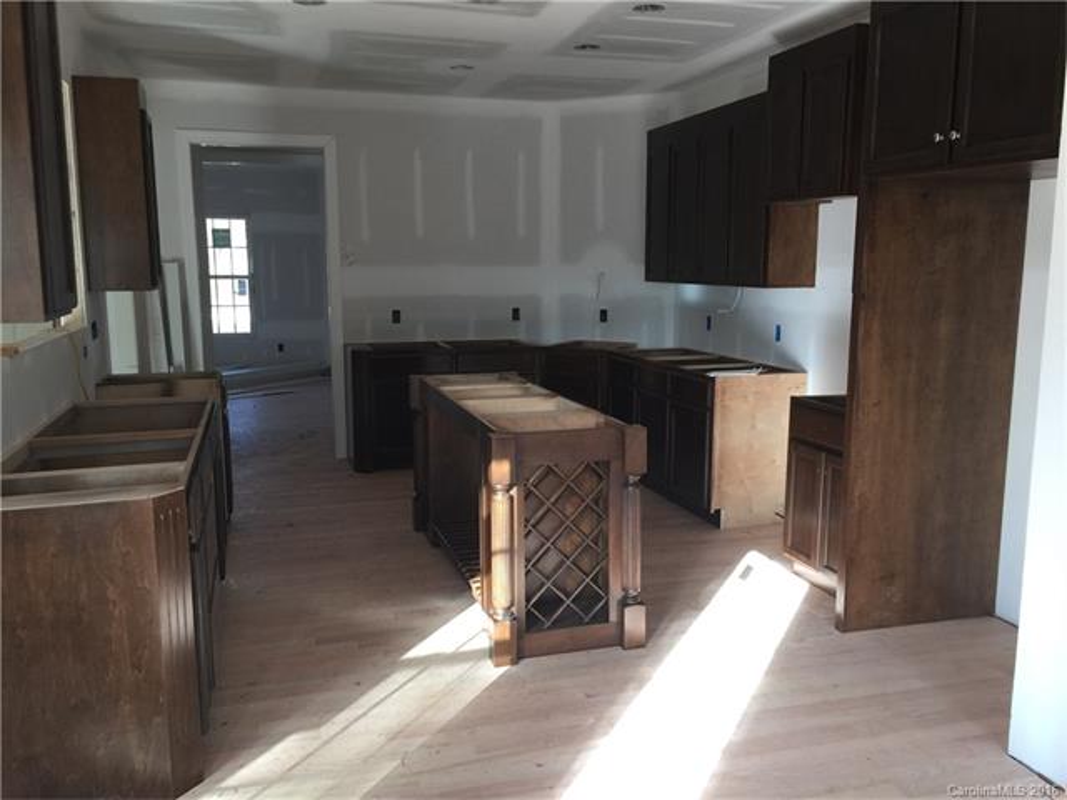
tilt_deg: -9.1
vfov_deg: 48.2
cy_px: 400
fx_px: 894
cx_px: 534
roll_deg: -0.8
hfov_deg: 61.7
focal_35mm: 29
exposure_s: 1/30
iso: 40
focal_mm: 4.15
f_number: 2.2
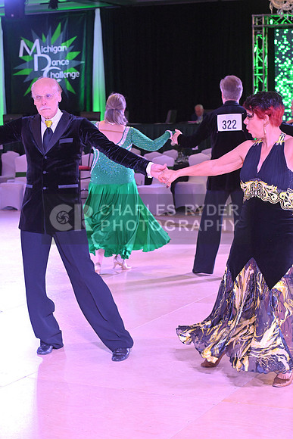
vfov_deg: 26.0
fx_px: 952
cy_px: 220
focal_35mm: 78
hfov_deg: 17.5
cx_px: 146
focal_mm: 78
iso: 5000
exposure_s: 1/320
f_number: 6.3
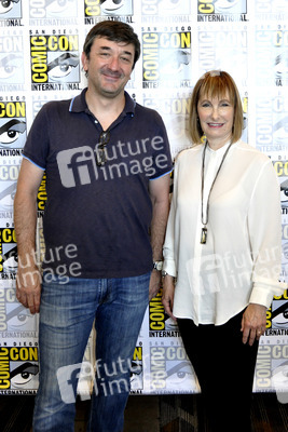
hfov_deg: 36.9
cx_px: 144
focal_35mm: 36
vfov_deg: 53.1
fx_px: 432
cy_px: 216
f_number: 4.5
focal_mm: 24
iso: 1000
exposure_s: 1/100
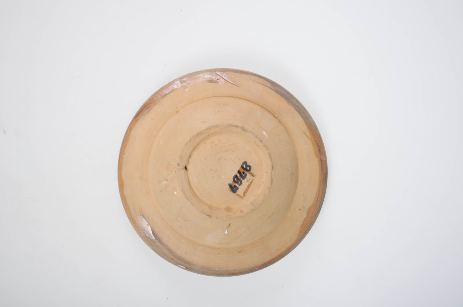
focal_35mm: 68
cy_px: 154
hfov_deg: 29.9
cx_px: 232
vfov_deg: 20.1
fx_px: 866
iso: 100
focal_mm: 45
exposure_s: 1/160
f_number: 6.3
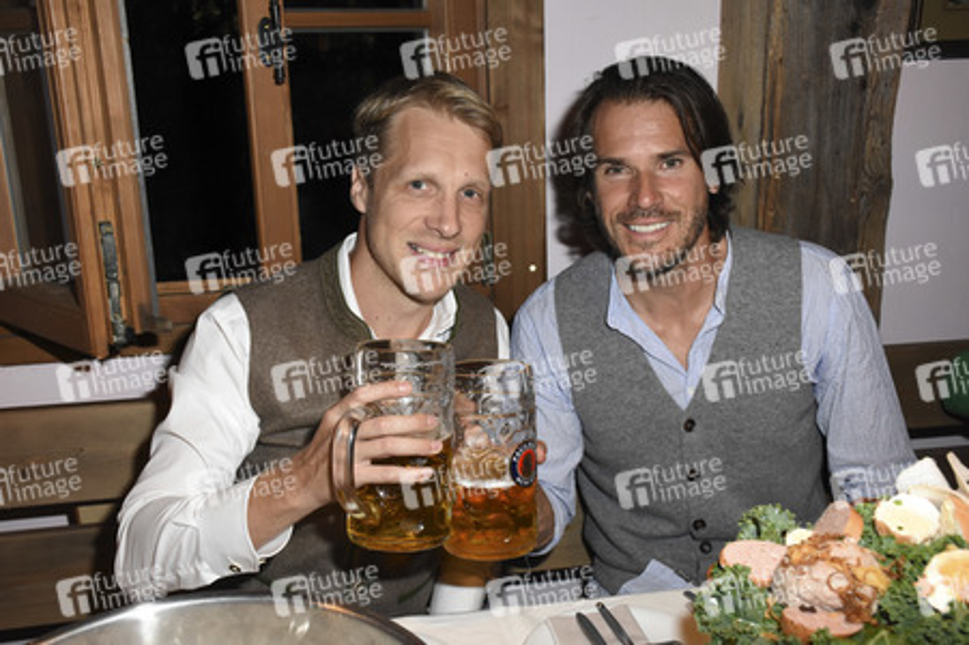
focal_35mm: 34
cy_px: 322
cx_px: 484
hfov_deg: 55.1
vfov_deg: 38.3
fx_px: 928
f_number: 6.3
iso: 1600
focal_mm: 23
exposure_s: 1/160
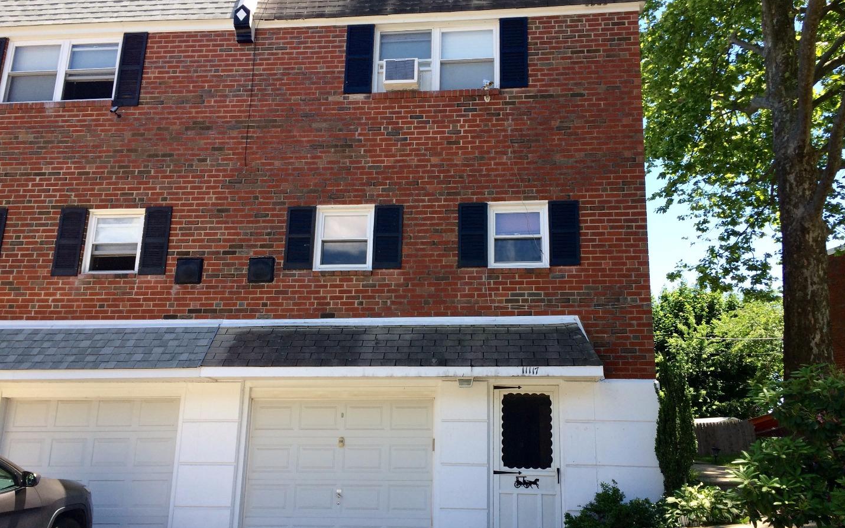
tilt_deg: +12.6
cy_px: 278
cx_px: 425
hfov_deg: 61.2
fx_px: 714
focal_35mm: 31
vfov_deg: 40.6
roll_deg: -1.9
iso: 32
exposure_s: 1/513
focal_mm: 4.15
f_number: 2.2
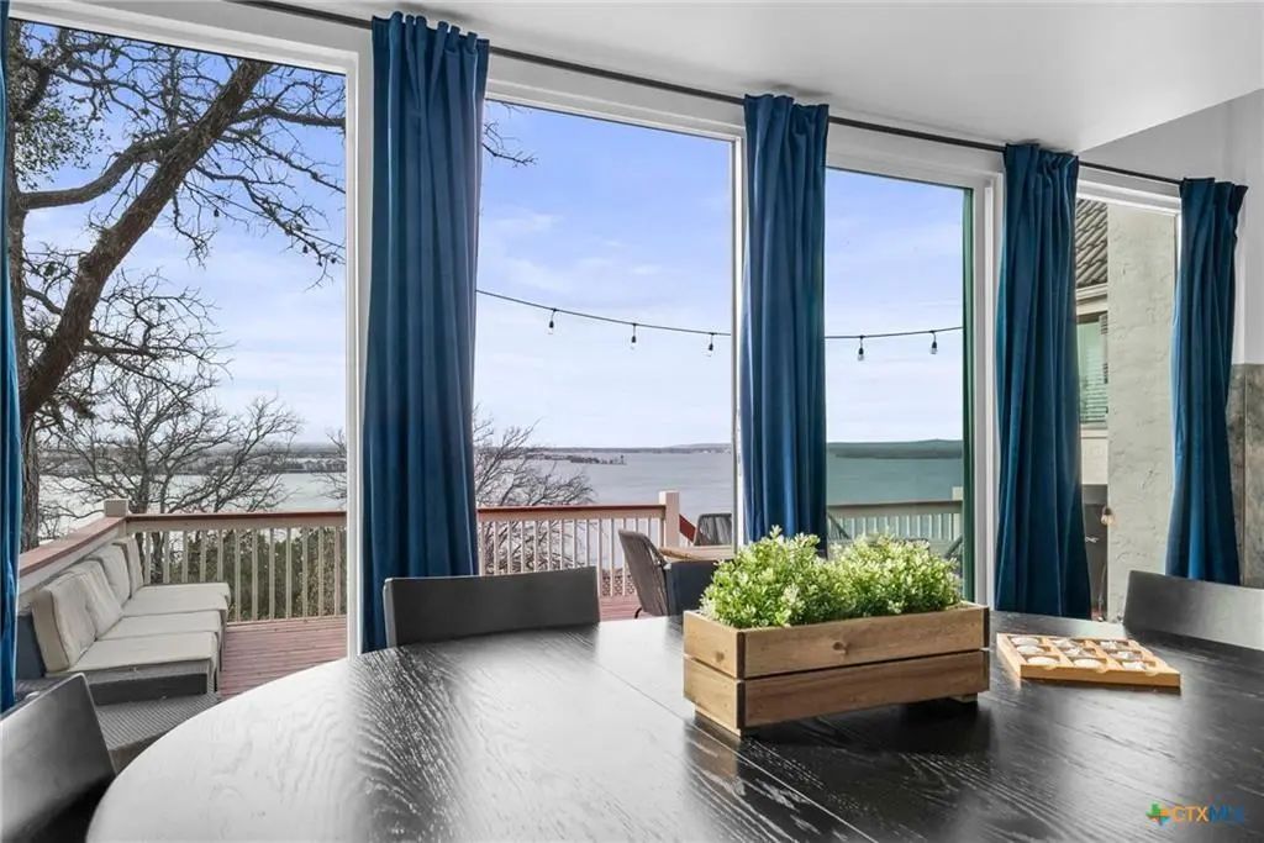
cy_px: 422
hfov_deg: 73.7
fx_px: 843
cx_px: 632
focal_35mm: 24
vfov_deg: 53.1
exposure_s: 1/15
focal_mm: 24
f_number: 11
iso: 320
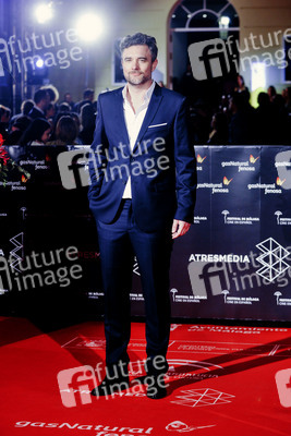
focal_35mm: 80
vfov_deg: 25.4
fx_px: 969
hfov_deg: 17.1
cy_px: 218
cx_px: 146
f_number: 3.2
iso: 800
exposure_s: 1/160
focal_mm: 80
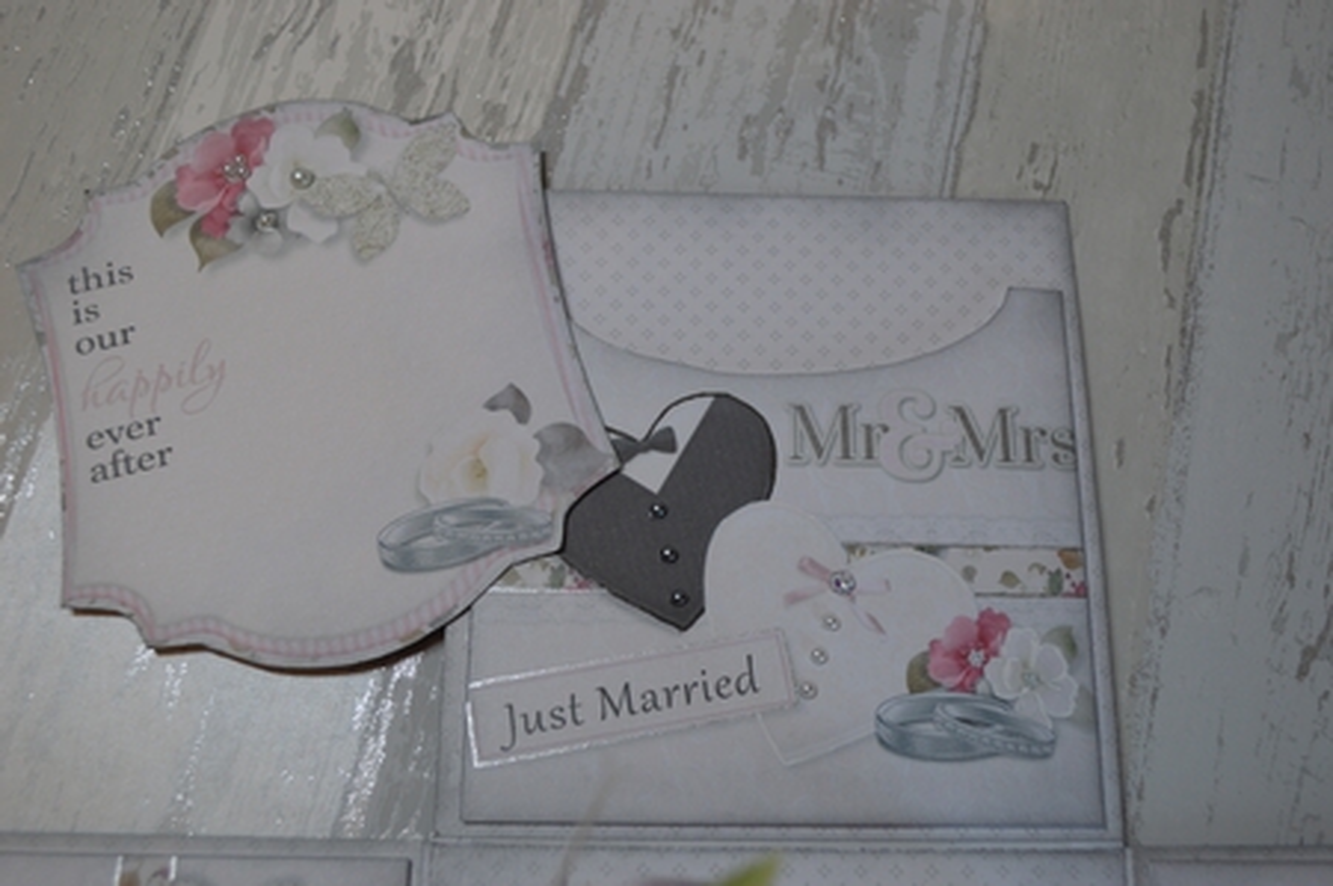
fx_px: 1442
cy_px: 443
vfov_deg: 34.1
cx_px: 666
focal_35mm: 39
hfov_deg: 49.6
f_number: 4.2
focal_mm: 26
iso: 400
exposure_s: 1/60
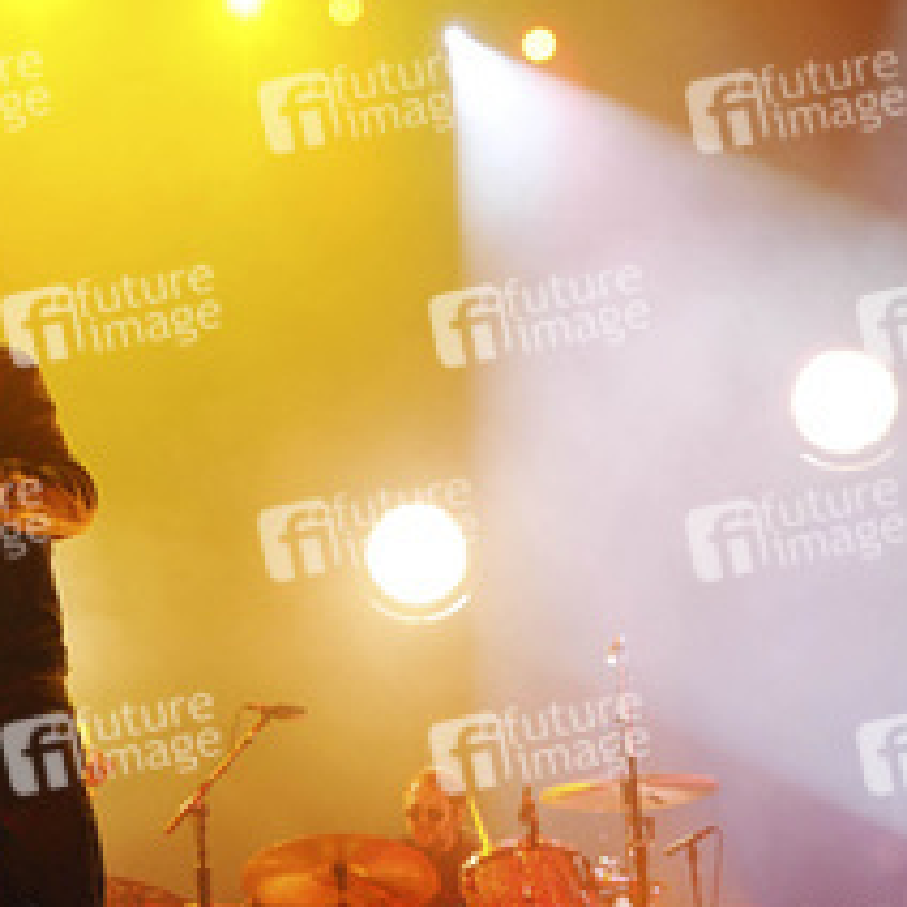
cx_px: 424
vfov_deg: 31.3
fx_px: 1601
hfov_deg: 31.6
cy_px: 637
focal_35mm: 54
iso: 1600
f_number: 4
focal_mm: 30
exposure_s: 1/200
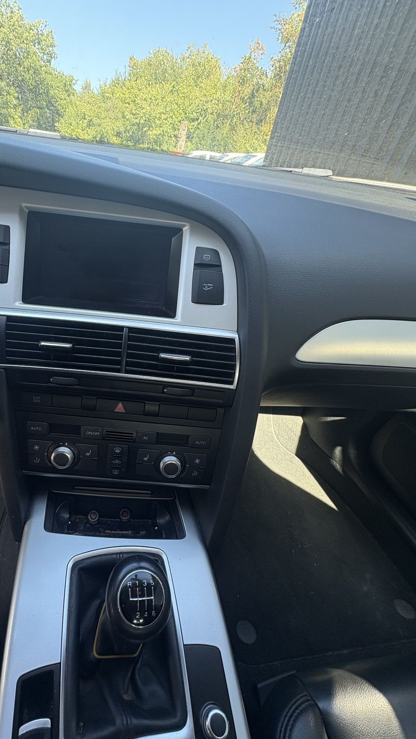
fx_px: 314
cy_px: 379
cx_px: 141
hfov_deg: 65.4
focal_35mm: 16
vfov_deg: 99.4
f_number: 2.2
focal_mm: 2.22
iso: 160
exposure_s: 1/99
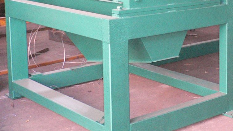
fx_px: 469
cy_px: -5
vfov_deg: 15.5
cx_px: 212
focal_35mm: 76
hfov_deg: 26.9
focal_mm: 5.8
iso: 400
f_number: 2.8
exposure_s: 1/60
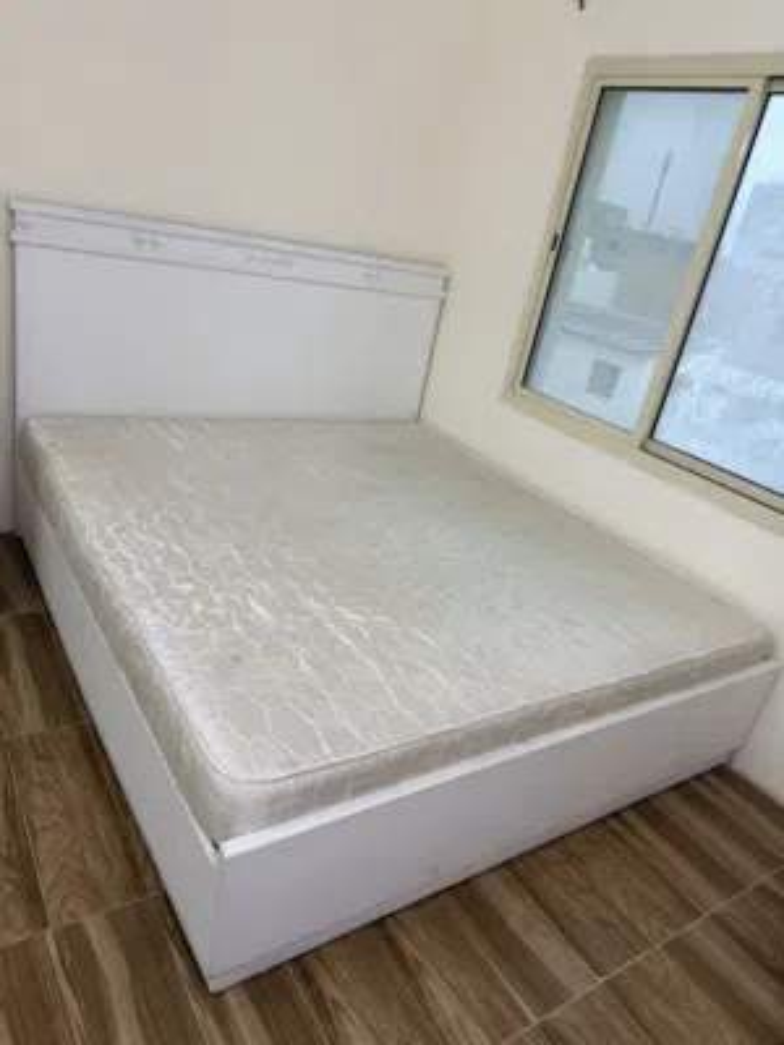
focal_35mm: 24
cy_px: 522
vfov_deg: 71.6
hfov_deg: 56.8
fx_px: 725
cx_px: 392
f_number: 1.78
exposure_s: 1/50
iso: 125
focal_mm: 6.76
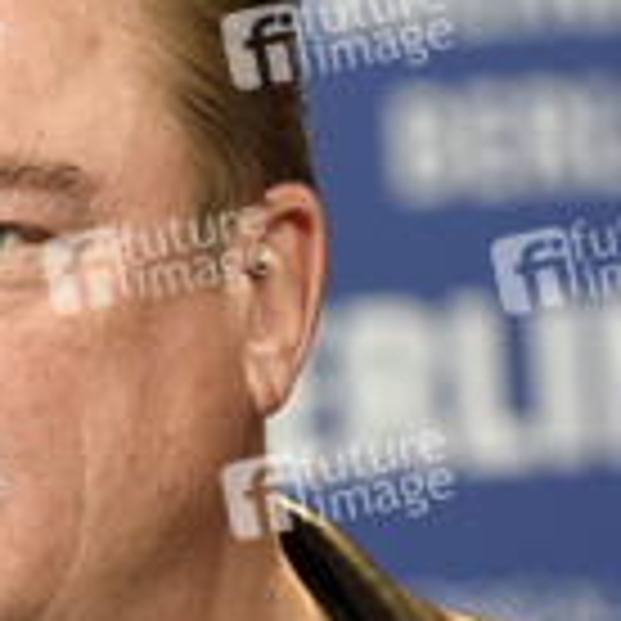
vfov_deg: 3.8
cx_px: -232
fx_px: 9296
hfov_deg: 3.8
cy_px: 374
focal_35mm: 458
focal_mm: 110
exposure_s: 1/320
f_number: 3.2
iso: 640
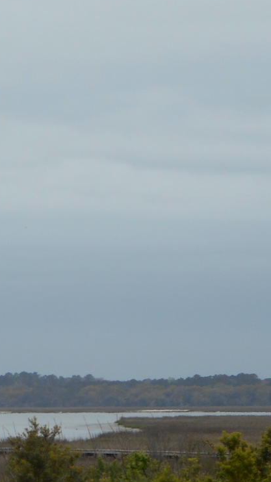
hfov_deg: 3.9
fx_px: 4027
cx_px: 32
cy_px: 359
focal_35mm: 315
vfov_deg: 6.8
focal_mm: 23.9
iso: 80
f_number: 6.1
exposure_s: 1/320
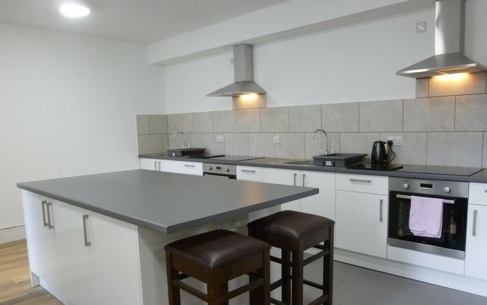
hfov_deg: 68.4
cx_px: 240
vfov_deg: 45.9
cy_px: 174
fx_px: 358
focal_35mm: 27
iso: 400
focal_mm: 4.5
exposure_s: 1/30
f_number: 3.1
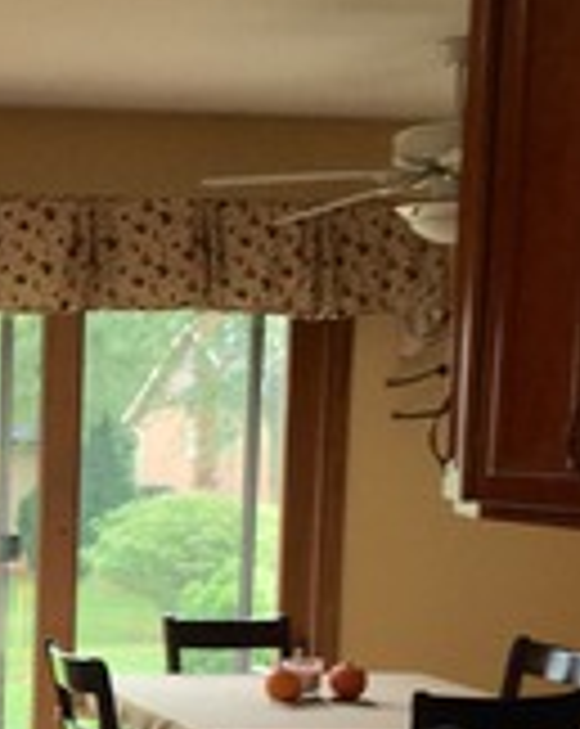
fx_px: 1808
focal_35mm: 84
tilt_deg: -6.5
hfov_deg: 17.2
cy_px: 612
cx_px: -171
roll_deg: -2.4
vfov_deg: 22.4
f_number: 2.2
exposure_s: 1/30
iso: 25
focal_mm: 4.15
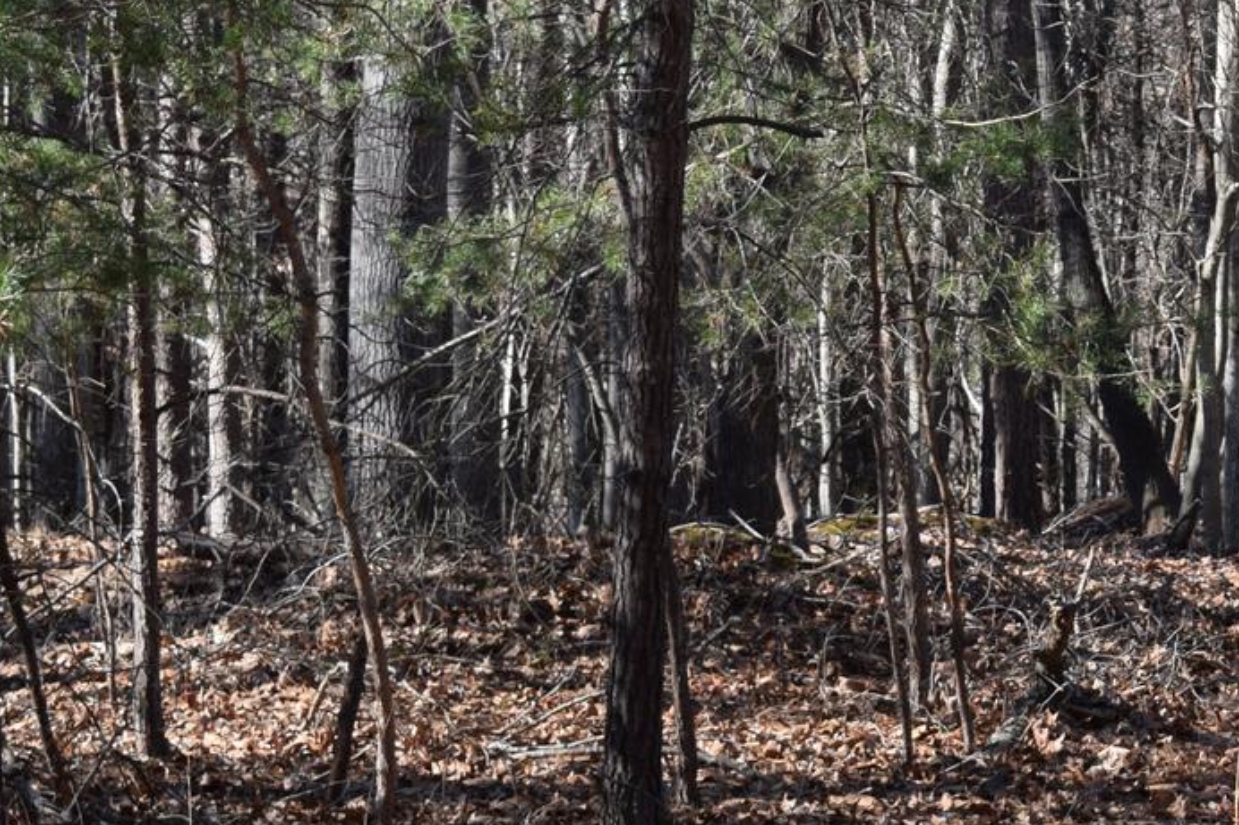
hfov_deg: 12.6
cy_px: 49
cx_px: 1790
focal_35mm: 155
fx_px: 5350
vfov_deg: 8.8
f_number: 8
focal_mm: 35
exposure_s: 1/250
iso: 360
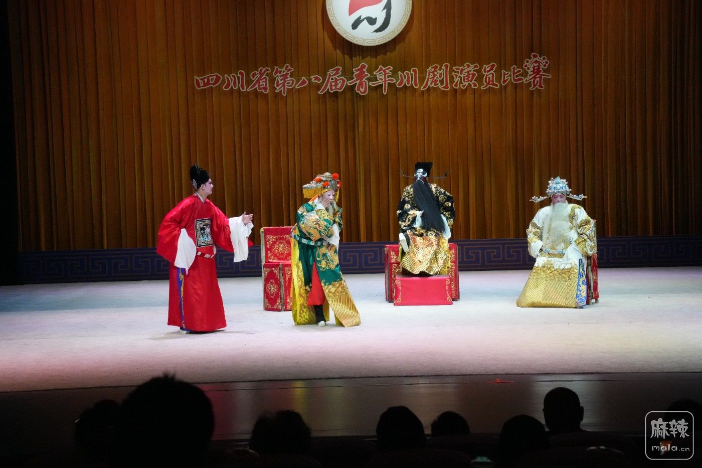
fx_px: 1365
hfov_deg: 28.8
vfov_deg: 19.5
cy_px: 234
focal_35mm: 70
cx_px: 351
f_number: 10
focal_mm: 70
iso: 12800
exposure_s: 1/1250
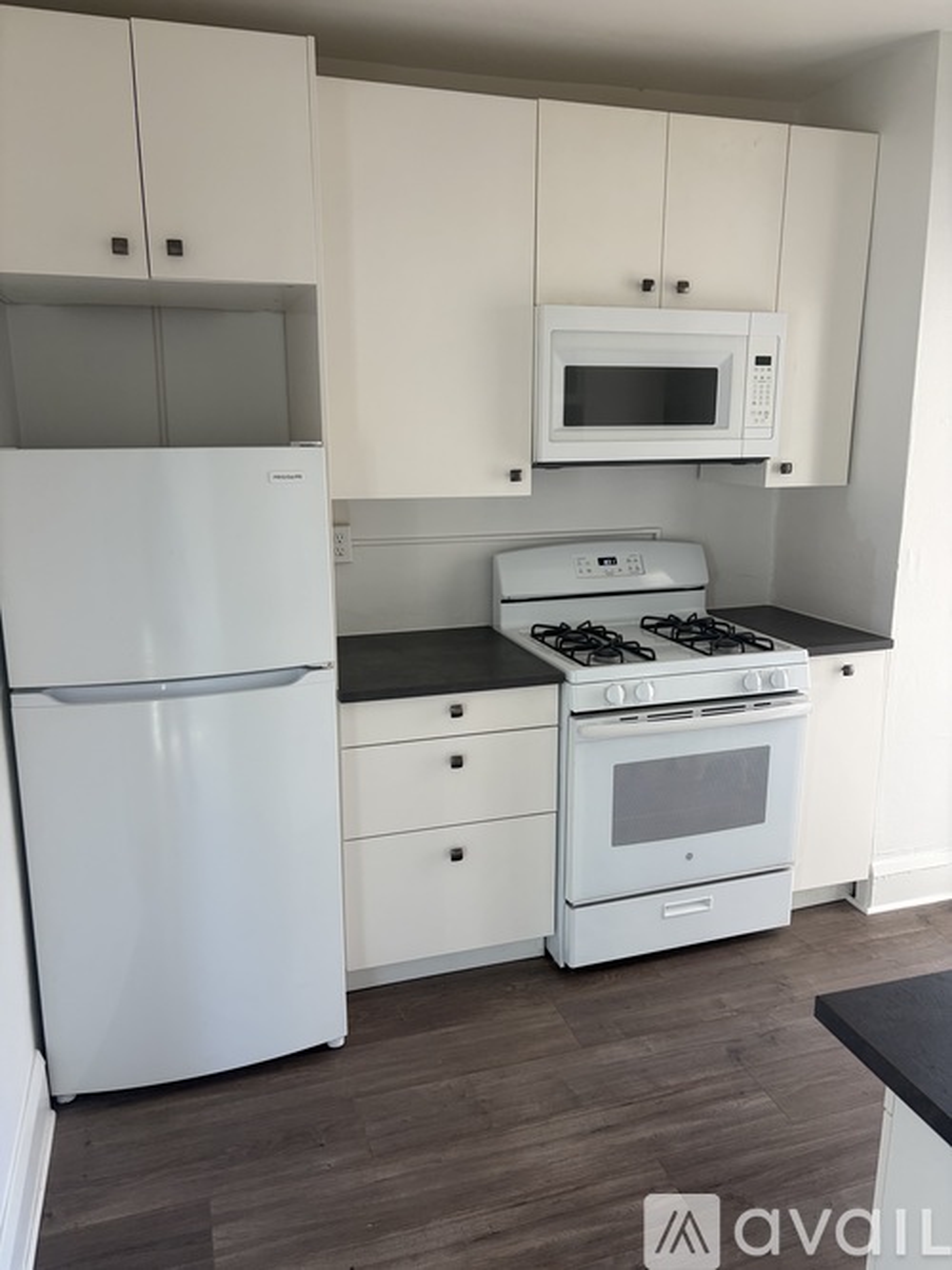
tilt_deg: -11.2
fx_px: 954
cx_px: 476
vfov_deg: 67.3
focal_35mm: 26
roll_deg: -0.3
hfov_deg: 53.0
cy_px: 635
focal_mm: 5.96
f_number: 1.6
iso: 80
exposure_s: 1/122
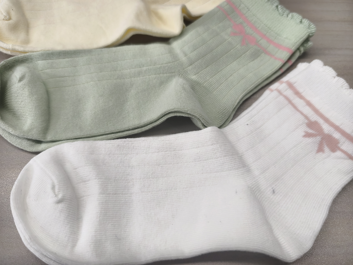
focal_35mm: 23
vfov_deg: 58.9
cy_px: 132
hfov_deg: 73.9
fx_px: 235
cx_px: 176
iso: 191
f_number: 1.57
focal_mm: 5.6
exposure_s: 1/100
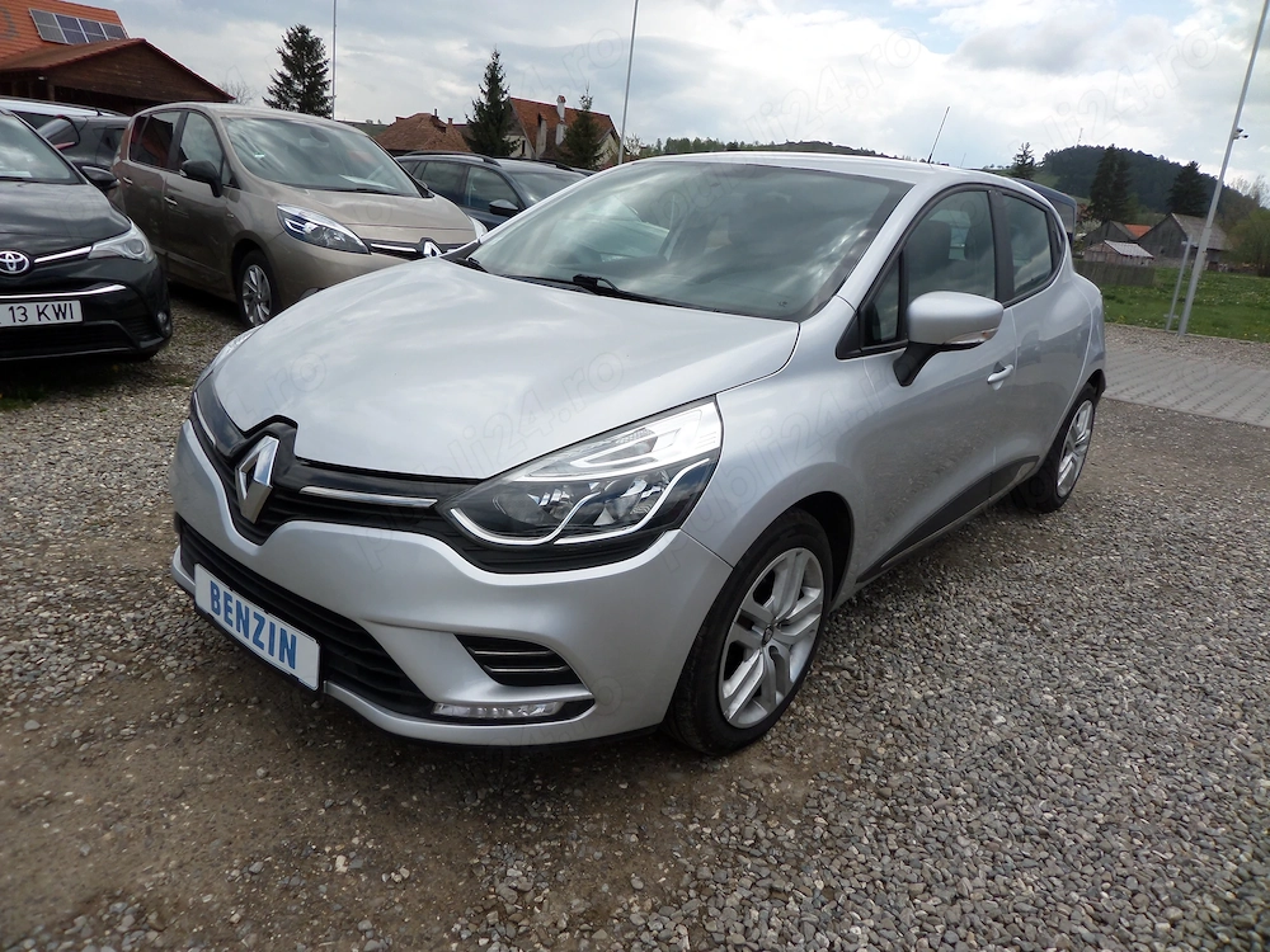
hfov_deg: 71.6
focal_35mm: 24
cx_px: 635
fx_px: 881
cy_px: 476
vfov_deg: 56.8
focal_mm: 4.3
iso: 80
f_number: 3.1
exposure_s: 1/1000
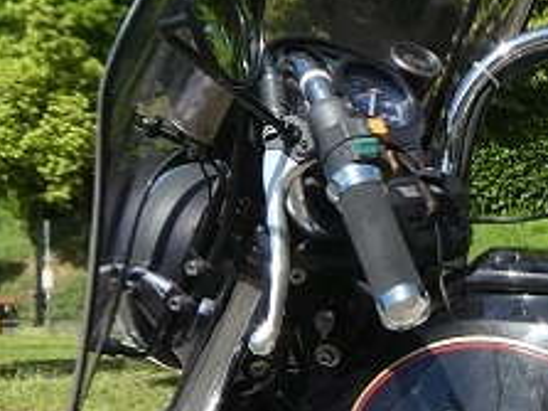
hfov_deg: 11.5
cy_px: 374
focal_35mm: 158
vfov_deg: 9.3
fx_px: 2500
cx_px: 1035
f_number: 3.6
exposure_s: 1/500
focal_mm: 5.8
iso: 80
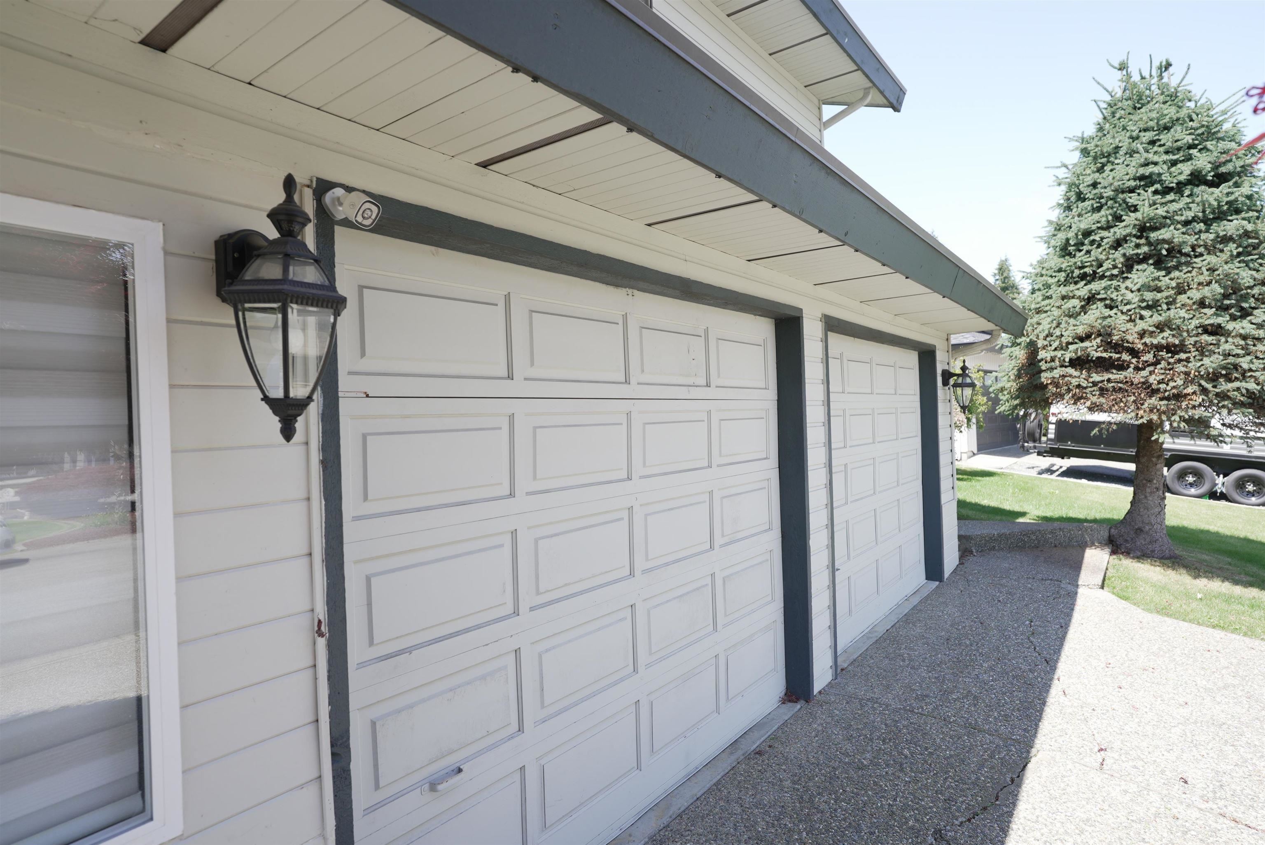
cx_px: 632
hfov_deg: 84.0
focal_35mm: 20
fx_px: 703
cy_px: 422
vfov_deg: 62.0
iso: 125
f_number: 4
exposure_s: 1/250
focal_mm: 20
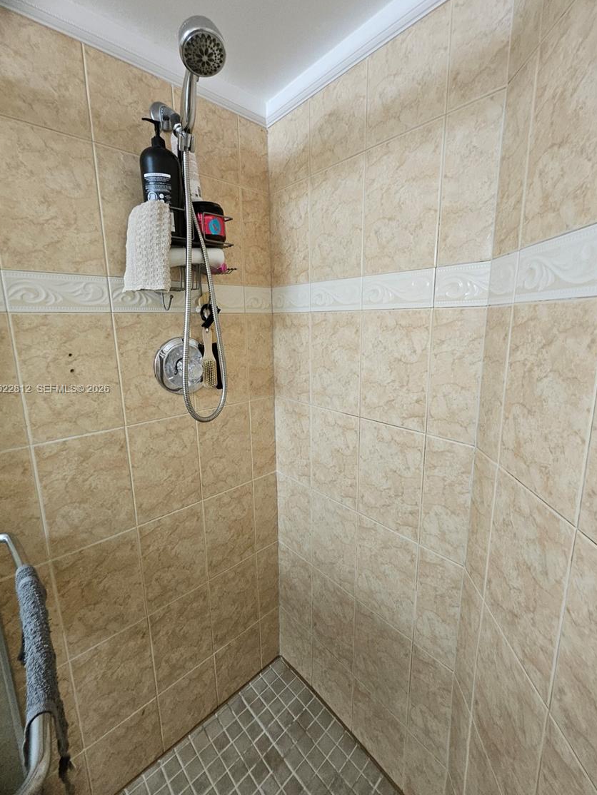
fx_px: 322
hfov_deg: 85.7
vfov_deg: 102.0
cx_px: 298
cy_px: 390
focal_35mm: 14
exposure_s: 1/60
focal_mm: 1.74
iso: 250
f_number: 2.2
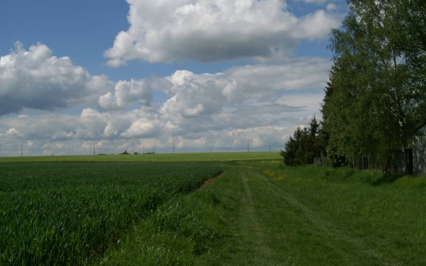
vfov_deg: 29.9
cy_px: 136
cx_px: 212
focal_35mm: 43
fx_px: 499
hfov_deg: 46.2
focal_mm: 28
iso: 100
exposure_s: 1/640
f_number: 4.5
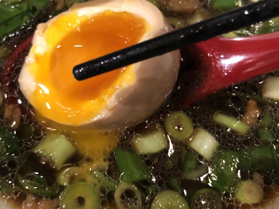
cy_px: 71
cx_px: 88
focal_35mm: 40
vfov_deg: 35.7
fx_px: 322
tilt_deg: -71.1
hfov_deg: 45.9
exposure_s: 1/7
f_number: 1.8
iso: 80
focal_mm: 3.99
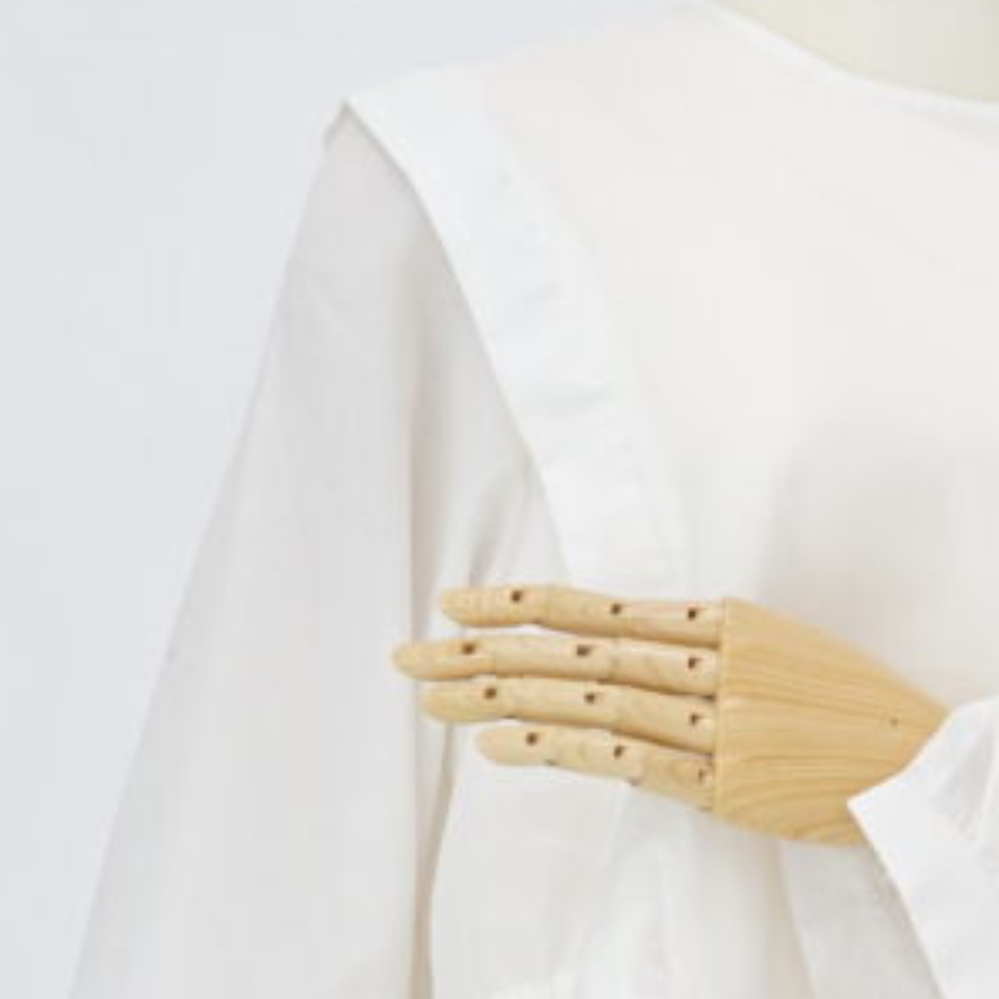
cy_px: 1110
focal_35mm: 147
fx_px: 4800
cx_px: 1001
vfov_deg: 11.7
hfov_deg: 11.8
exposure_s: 1/10
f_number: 6.3
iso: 640
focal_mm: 50
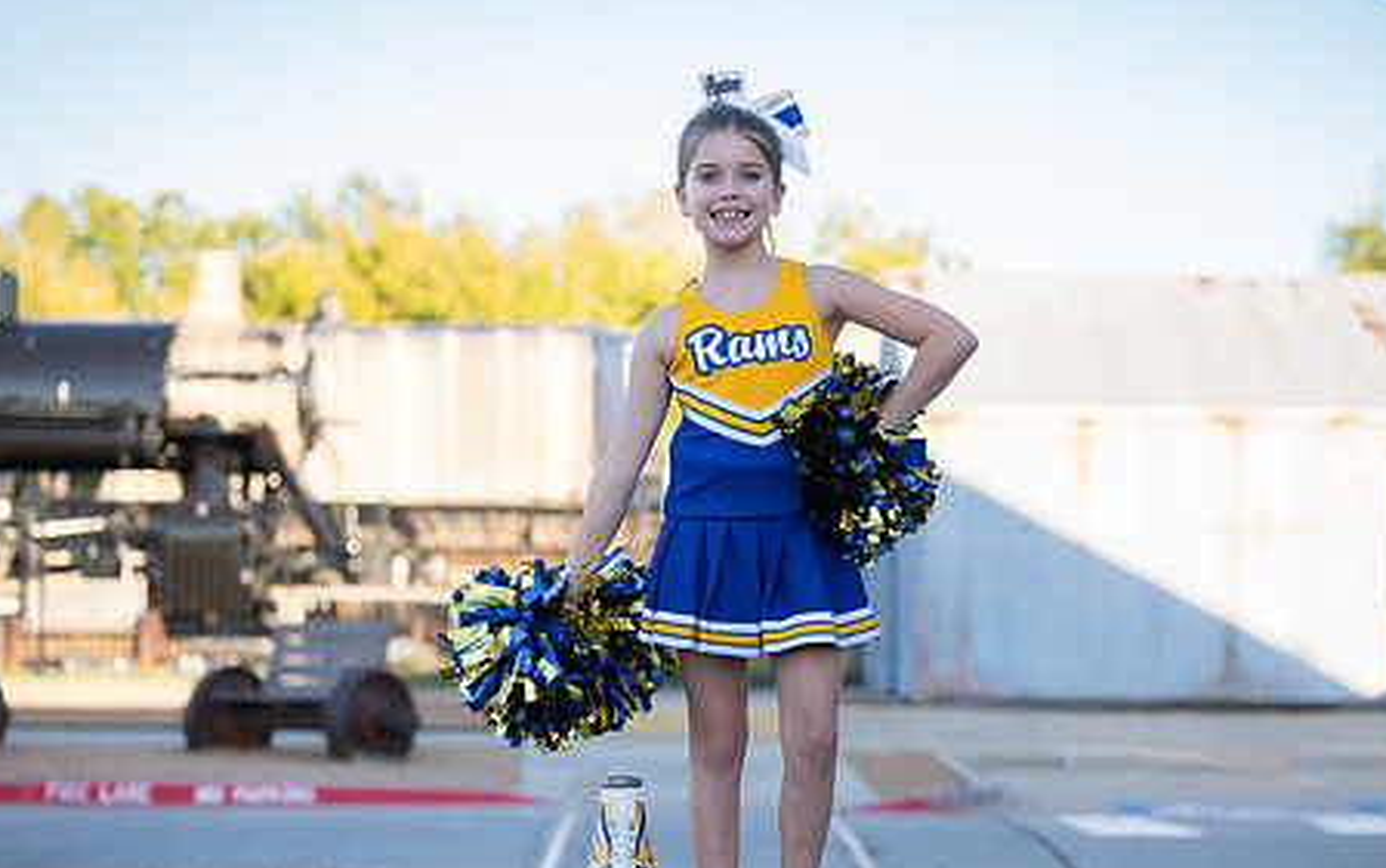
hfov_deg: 21.8
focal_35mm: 95
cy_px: 539
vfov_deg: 13.8
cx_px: 738
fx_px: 3590
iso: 100
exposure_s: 1/320
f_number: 2.8
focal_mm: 70
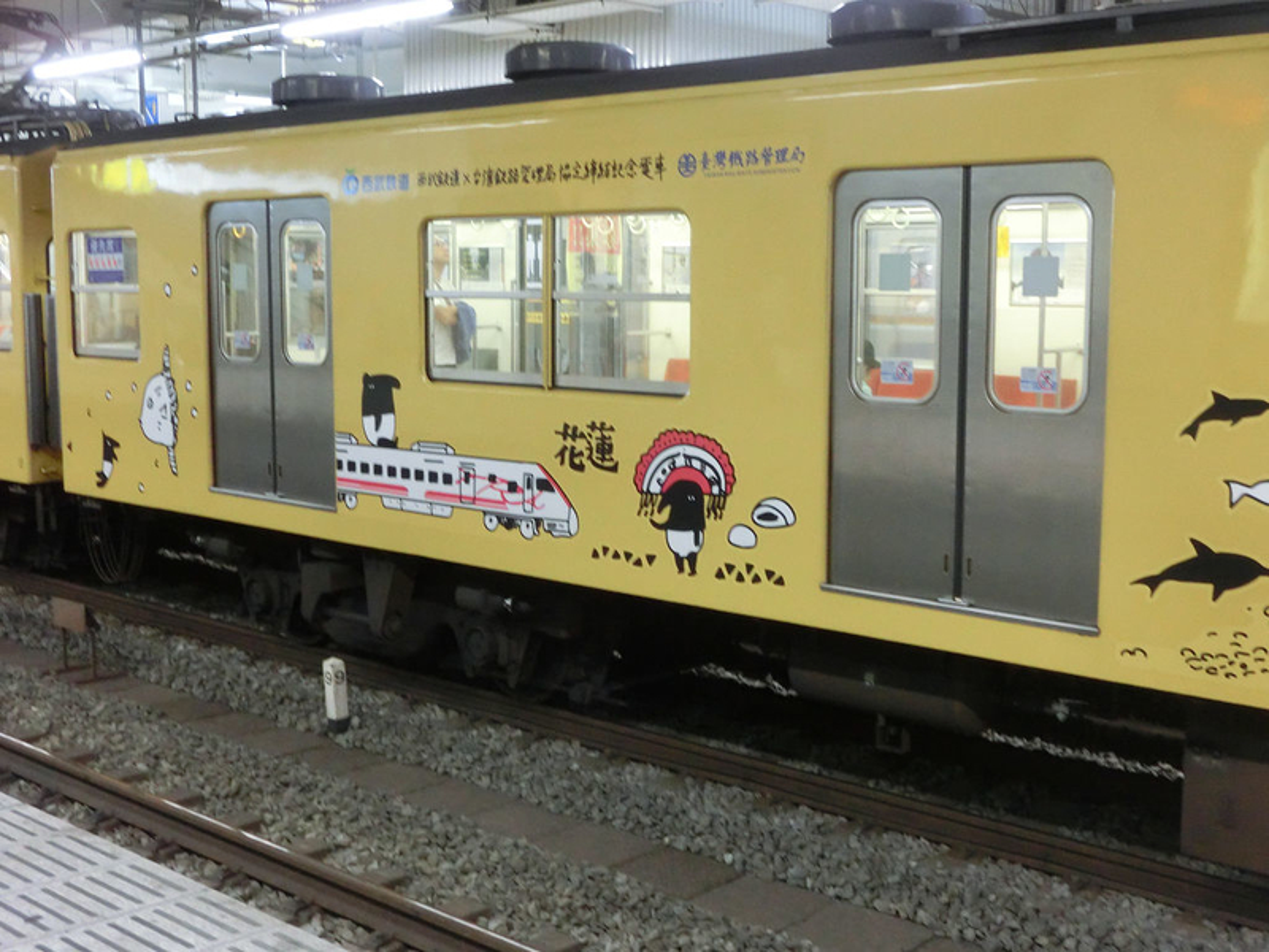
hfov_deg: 42.9
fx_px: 1613
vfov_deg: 32.9
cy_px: 476
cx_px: 634
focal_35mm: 44
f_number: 3.4
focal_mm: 7.9
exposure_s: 1/40
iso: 800
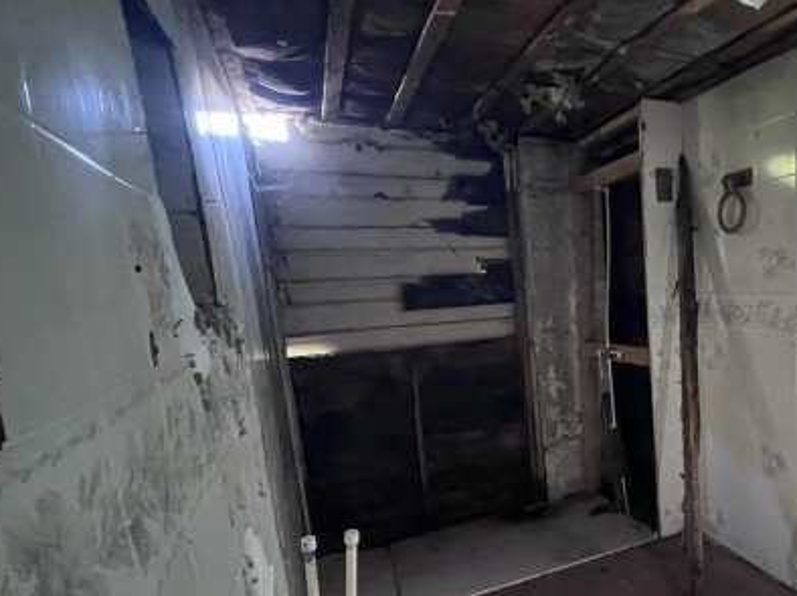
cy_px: 374
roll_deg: +2.8
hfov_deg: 69.6
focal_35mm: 22
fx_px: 506
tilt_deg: -10.0
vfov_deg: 60.2
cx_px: 628
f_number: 1.8
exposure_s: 1/30
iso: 1250
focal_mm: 1.57
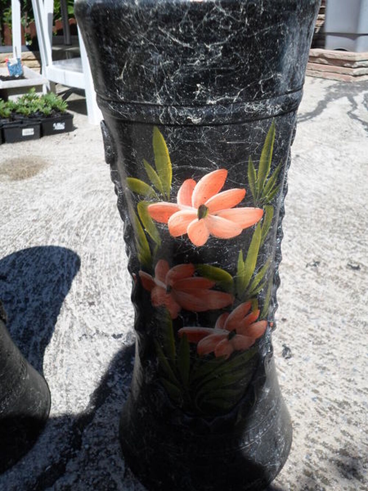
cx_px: 184
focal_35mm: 30
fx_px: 425
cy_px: 246
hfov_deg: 46.8
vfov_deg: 60.0
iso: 80
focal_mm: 5.5
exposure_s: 1/1500
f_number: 2.7
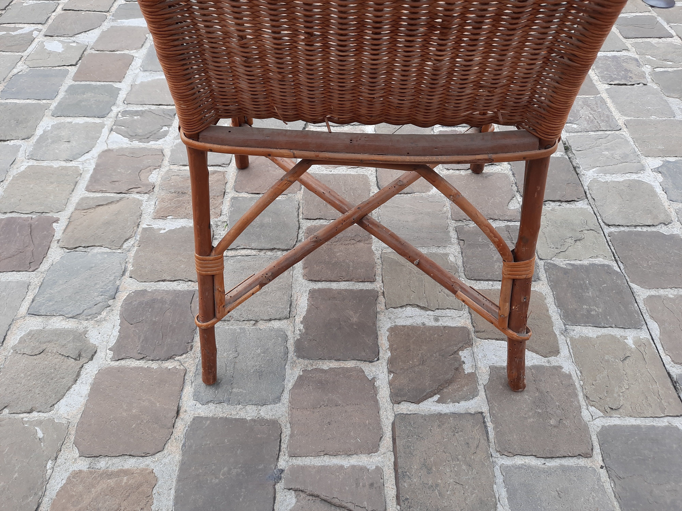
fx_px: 493
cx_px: 341
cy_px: 256
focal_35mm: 25
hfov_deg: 69.4
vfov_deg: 54.9
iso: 32
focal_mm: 4.6
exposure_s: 1/245
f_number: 2
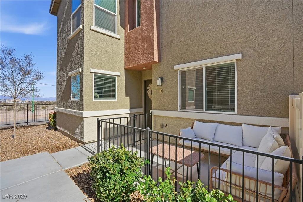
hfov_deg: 96.7
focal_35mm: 16
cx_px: 152
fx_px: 135
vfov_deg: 73.8
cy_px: 101
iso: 320
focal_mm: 16
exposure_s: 1/1600
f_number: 9
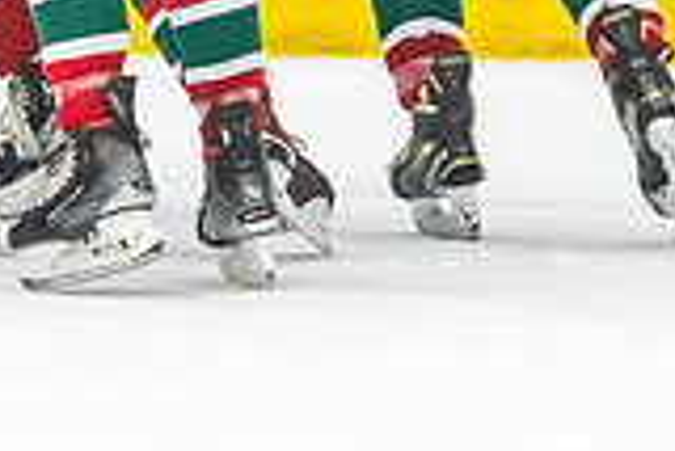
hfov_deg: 2.5
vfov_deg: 1.6
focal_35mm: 837
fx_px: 15708
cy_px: -291
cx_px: -337
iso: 4000
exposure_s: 1/800
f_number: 2.8
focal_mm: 140
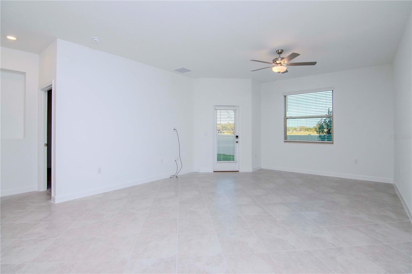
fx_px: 189
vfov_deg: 72.0
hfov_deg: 95.0
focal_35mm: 16
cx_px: 206
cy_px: 137
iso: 640
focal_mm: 11
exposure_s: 1/200
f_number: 8
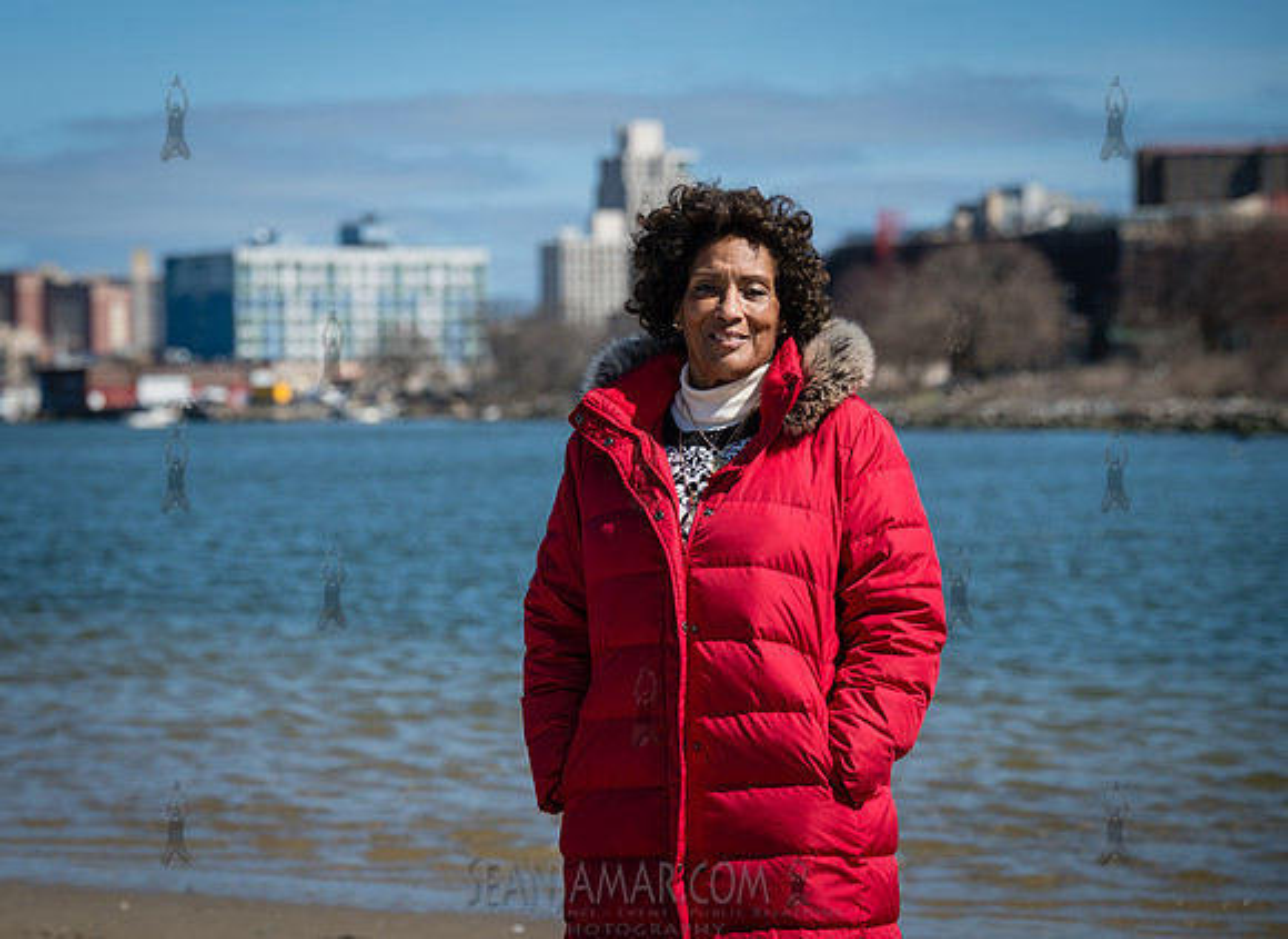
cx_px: 540
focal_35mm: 106
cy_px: 441
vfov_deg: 13.7
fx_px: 3895
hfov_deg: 18.8
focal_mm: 93
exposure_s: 1/800
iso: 64
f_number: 4
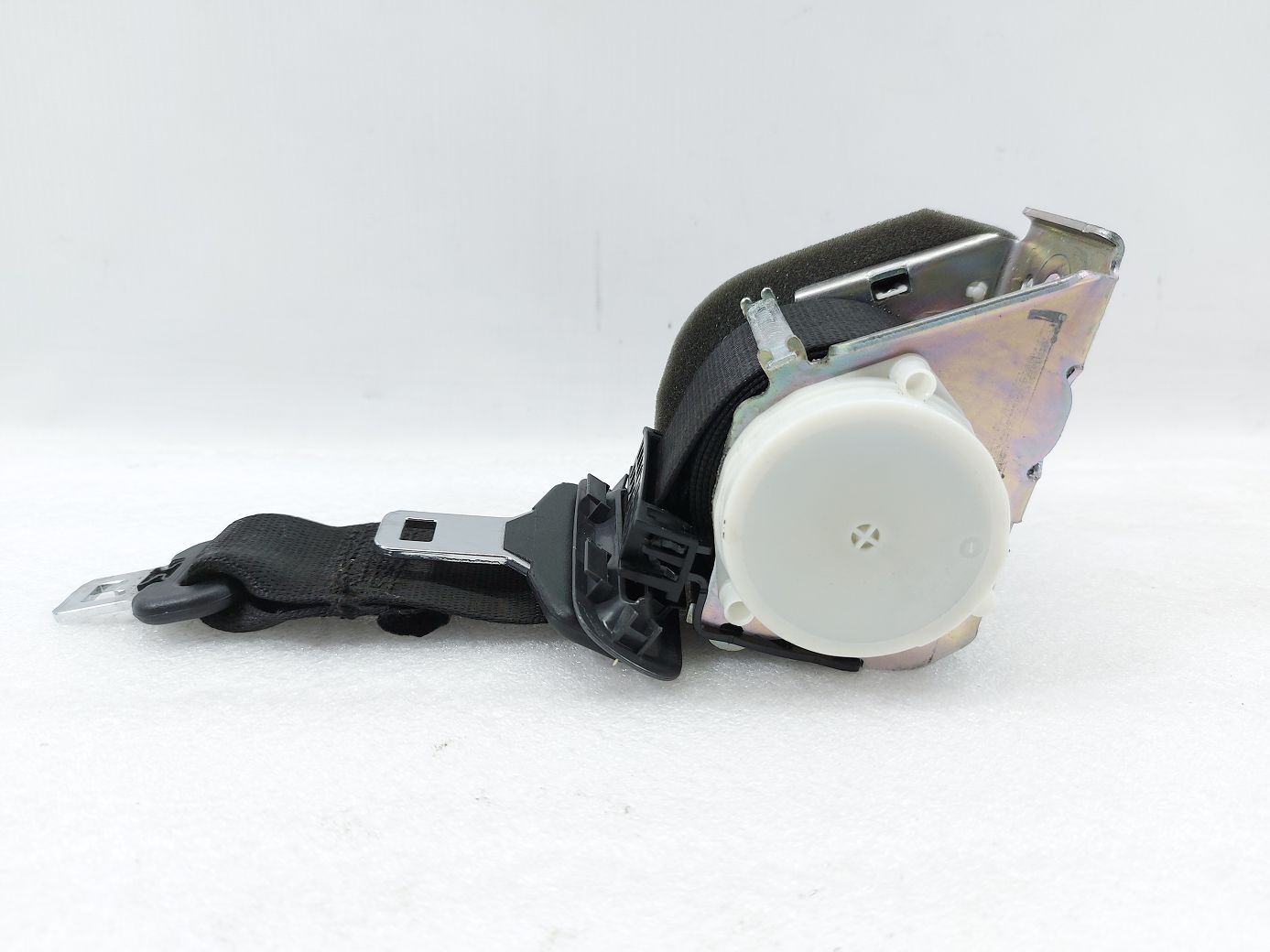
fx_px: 880
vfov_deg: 56.8
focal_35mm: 24
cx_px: 635
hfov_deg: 71.6
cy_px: 476
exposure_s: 1/50
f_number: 1.8
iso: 64
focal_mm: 5.23
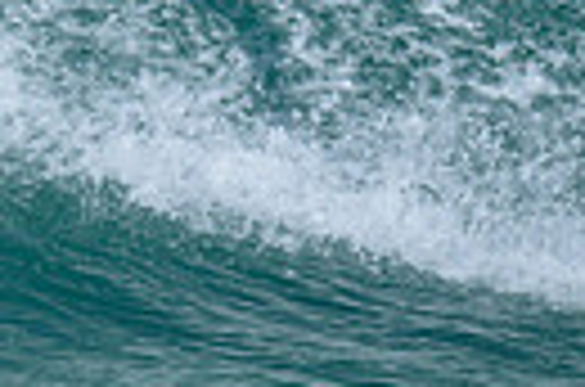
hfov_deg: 0.4
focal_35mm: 4924
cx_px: -541
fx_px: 79820
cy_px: -106
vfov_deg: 0.3
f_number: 6.3
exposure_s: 1/2000
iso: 320
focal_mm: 800
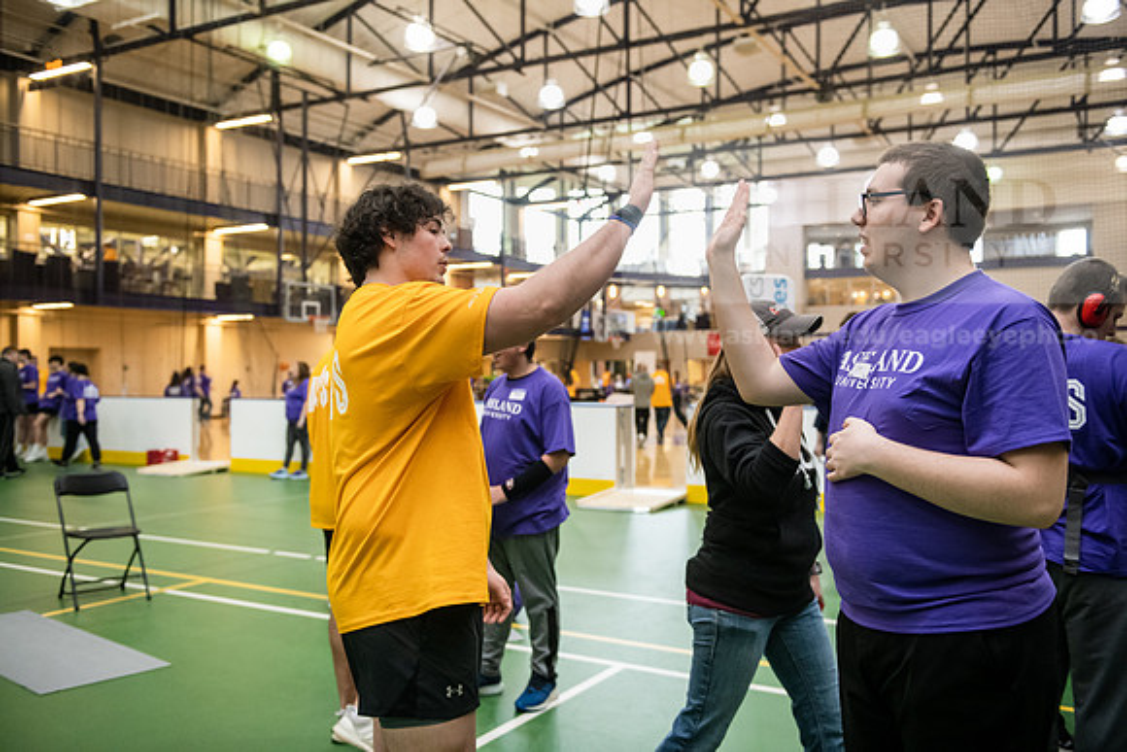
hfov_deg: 58.7
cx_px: 564
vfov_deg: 41.1
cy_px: 376
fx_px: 1002
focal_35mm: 32
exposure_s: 1/200
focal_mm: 32
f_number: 3.2
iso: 3200
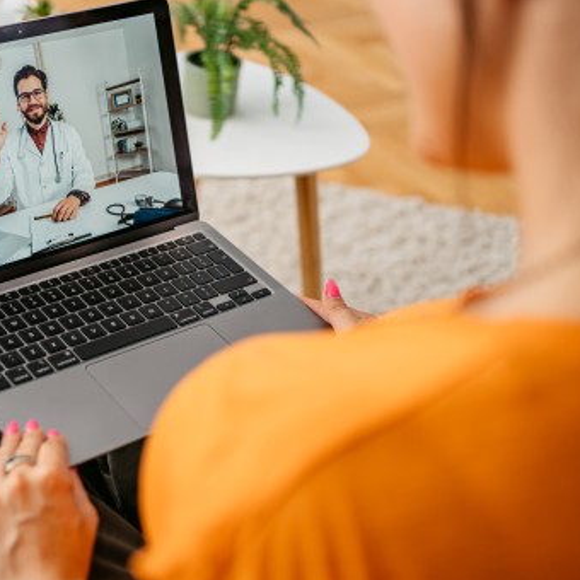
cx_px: 111
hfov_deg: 26.8
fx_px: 1194
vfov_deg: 27.3
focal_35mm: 63
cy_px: 299
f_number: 1.8
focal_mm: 35
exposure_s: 1/500
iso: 100
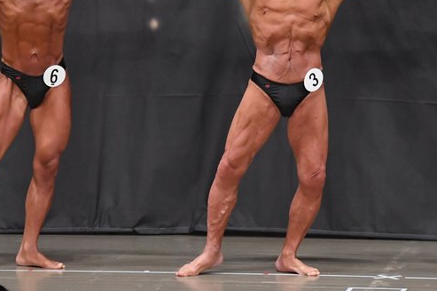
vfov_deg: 3.9
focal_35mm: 354
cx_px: 153
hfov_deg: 5.8
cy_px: 81
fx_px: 4294
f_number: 5.6
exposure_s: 1/400
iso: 5000
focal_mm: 150
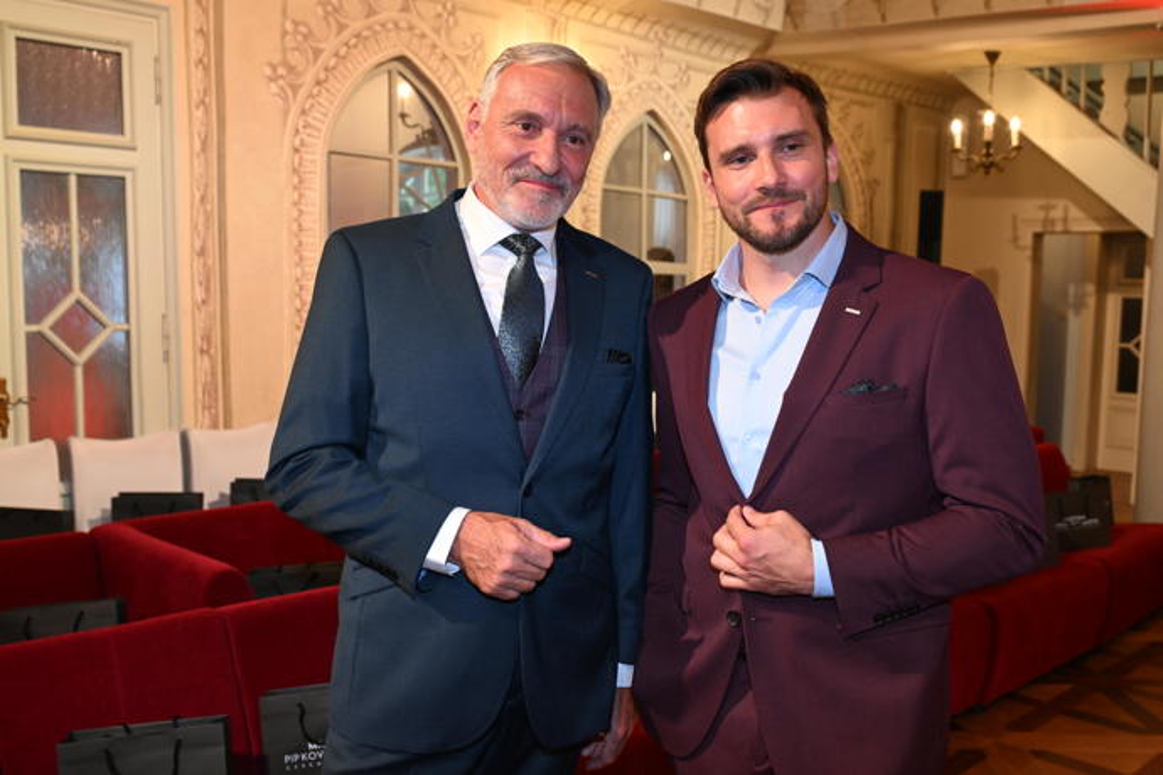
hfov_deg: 53.1
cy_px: 388
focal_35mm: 36
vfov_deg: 36.9
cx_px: 582
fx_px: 1163
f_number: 5
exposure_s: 1/160
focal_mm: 36
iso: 1600
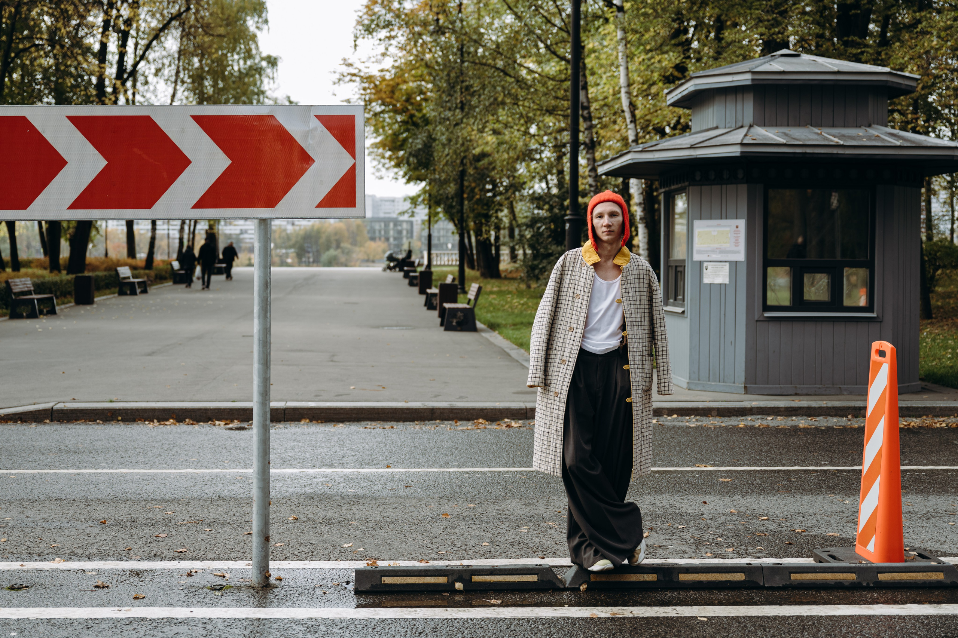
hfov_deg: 41.3
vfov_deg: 28.2
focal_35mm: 48
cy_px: 289
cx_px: 419
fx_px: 1268
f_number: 2.8
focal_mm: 42
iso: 100
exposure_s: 1/250
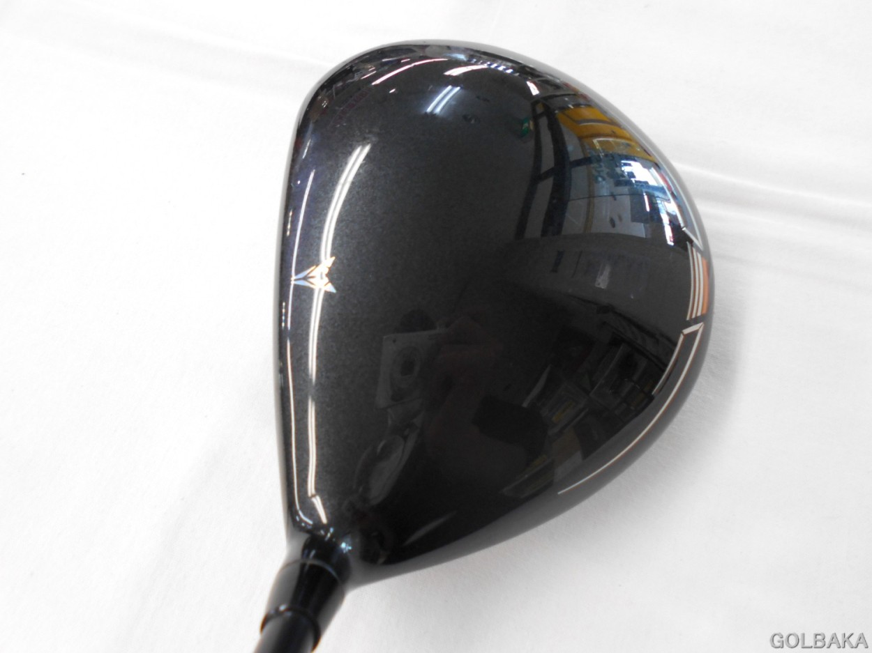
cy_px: 326
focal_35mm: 26
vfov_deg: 53.0
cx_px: 436
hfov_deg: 67.3
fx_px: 655
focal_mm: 4.6
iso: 160
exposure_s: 1/30
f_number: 3.2
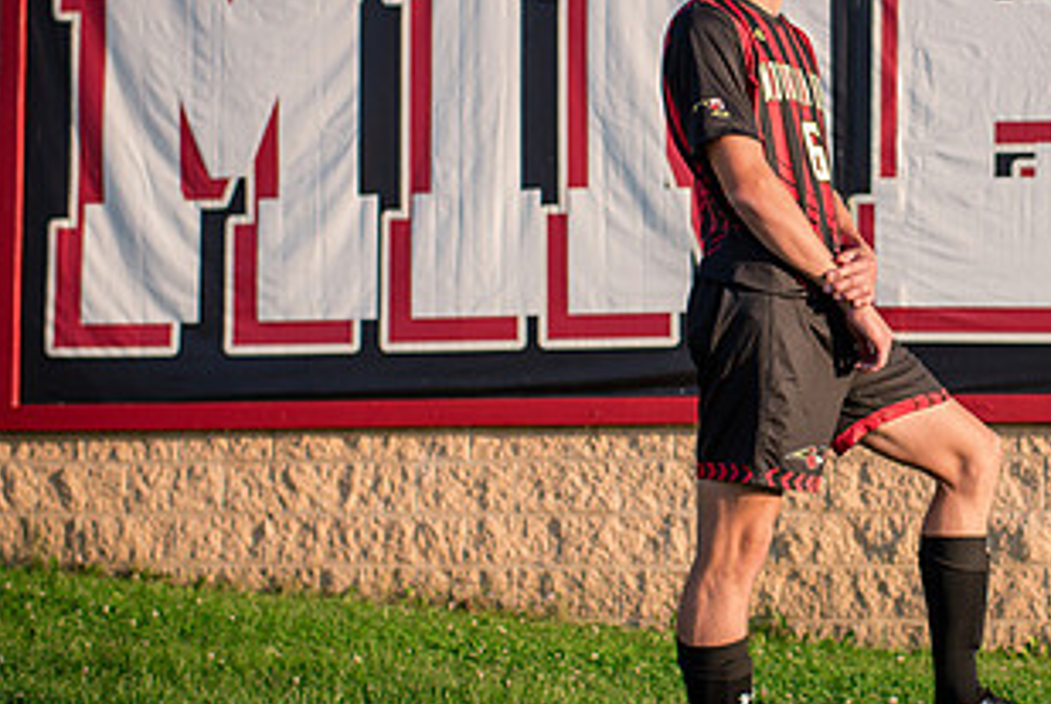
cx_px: 934
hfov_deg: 27.5
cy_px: 240
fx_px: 2076
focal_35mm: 71
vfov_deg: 19.2
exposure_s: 1/2500
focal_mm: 35
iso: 320
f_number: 2.8
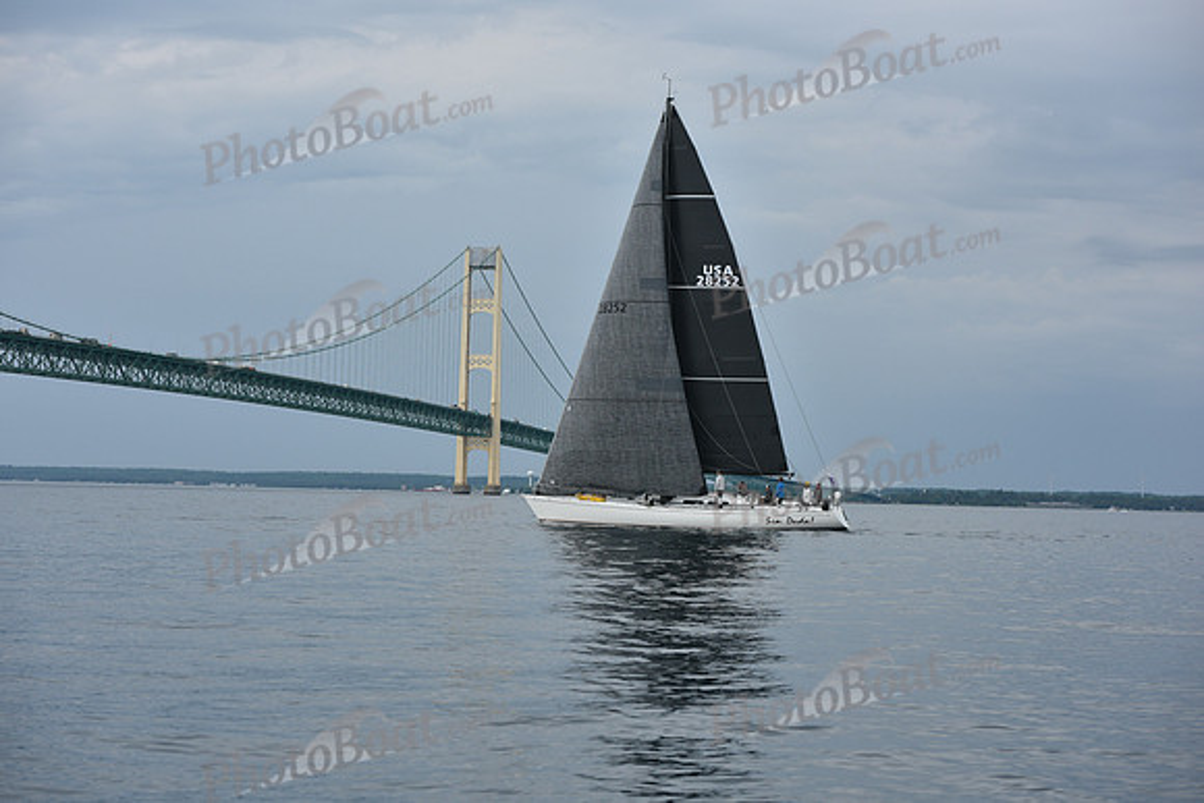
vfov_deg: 19.5
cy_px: 402
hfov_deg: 28.8
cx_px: 602
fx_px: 2342
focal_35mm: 70
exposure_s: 1/800
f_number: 5.6
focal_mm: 70
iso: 250
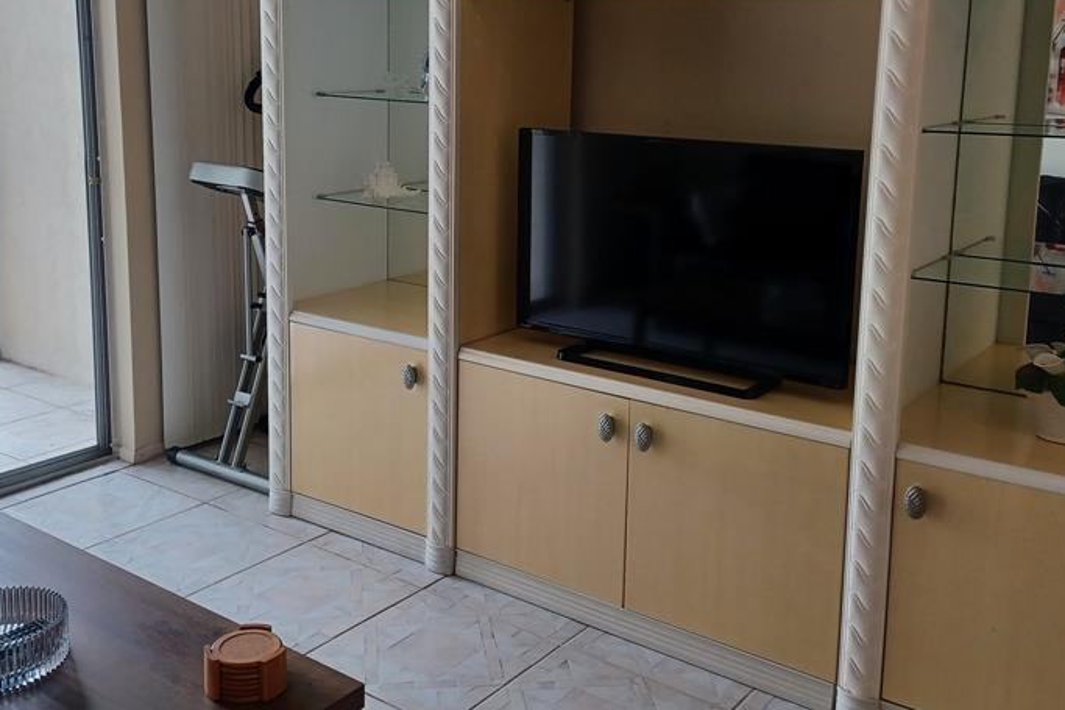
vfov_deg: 34.0
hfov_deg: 49.5
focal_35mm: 39
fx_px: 1153
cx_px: 487
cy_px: 261
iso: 160
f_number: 1.8
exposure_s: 1/60
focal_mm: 4.6
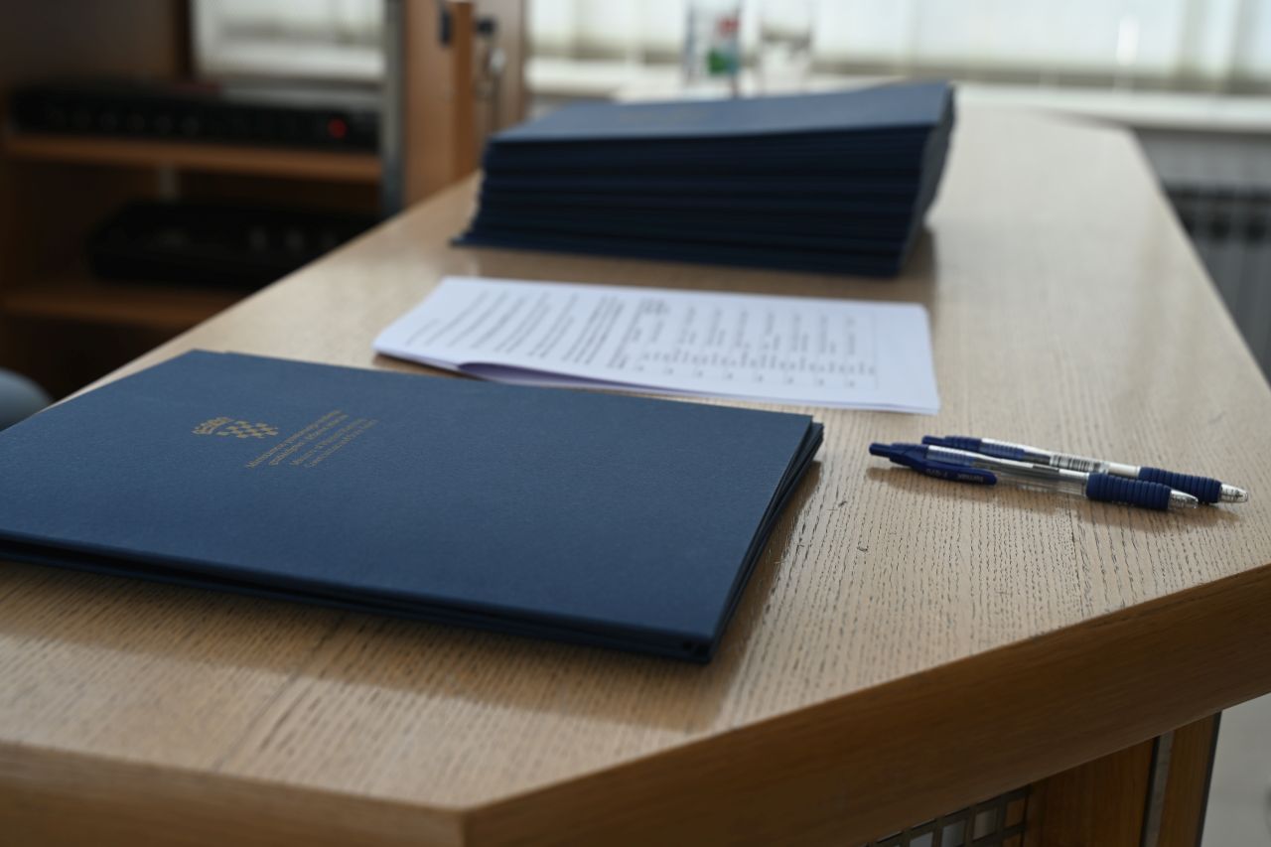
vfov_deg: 29.9
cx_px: 636
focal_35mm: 45
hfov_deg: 43.6
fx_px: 1588
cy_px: 424
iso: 100
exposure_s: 1/80
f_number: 4.5
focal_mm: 45
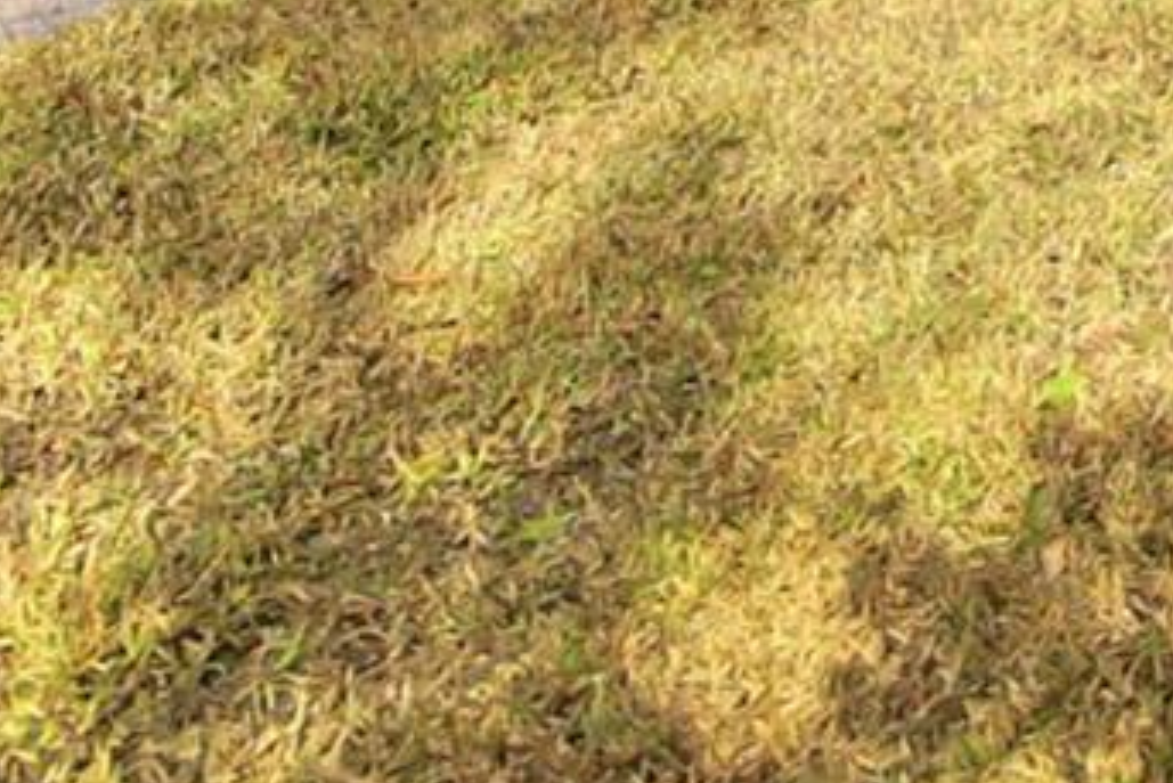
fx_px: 2282
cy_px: -969
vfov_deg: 14.5
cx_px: 1946
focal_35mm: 70
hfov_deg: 21.7
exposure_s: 1/2000
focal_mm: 10
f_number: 4.5
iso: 200
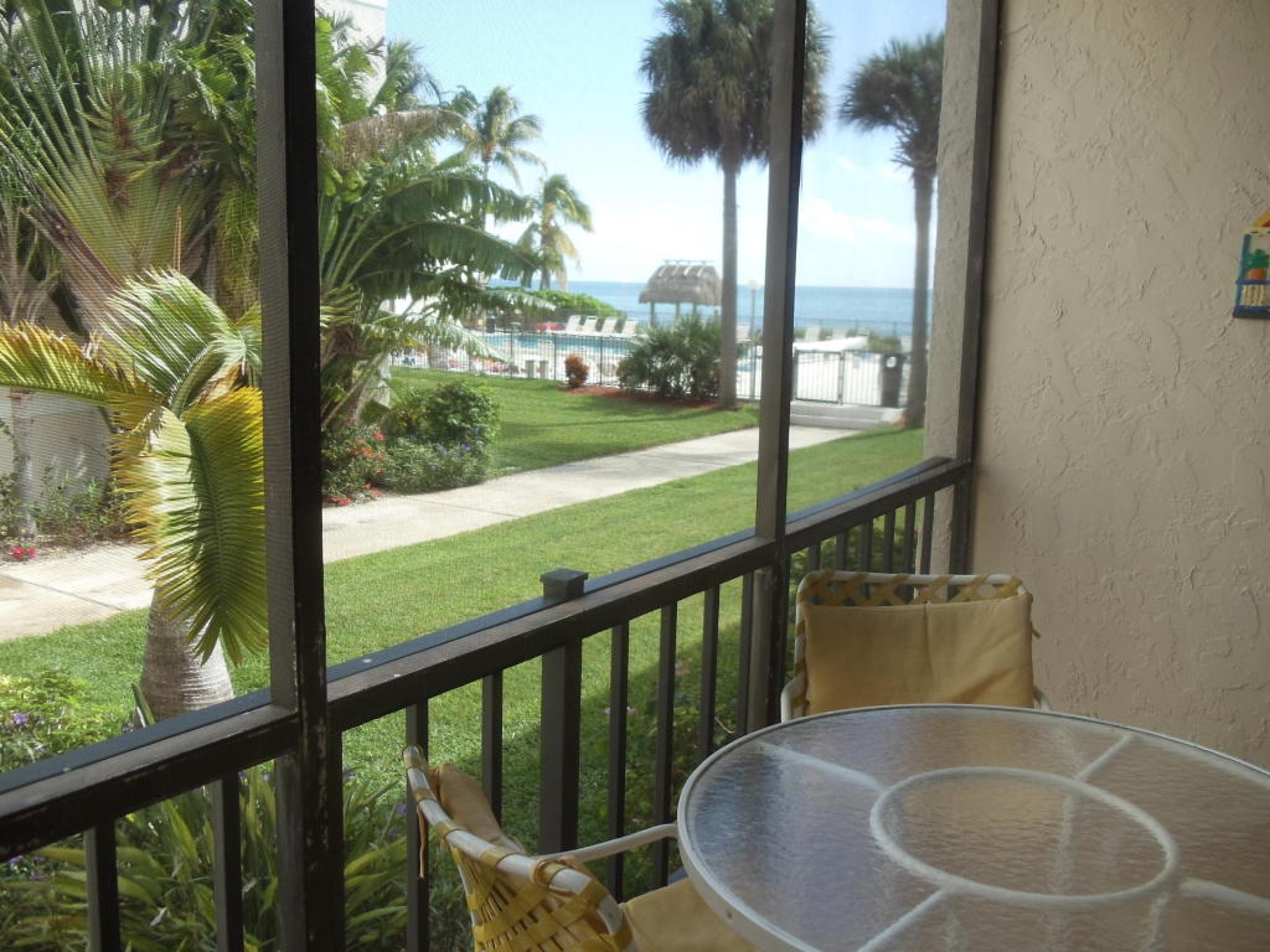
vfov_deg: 32.9
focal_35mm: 44
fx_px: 1614
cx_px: 635
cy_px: 476
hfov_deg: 42.9
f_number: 3.5
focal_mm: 6
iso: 80
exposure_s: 1/200
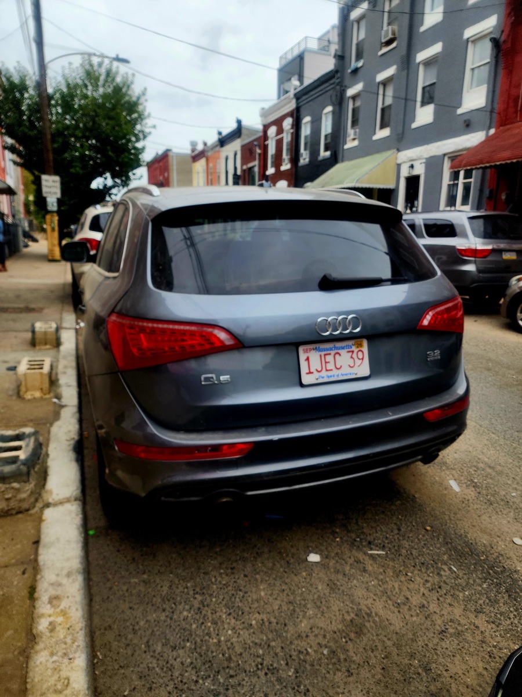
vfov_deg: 73.9
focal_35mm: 23
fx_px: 462
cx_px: 261
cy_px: 348
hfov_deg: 58.9
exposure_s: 1/204
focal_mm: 6.4
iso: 12
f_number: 1.8
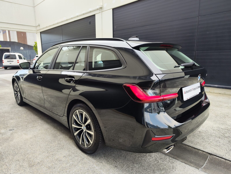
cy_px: 87
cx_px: 116
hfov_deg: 73.9
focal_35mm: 23
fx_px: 153
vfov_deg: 58.9
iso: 50
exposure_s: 1/162
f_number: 1.69
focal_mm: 7.01
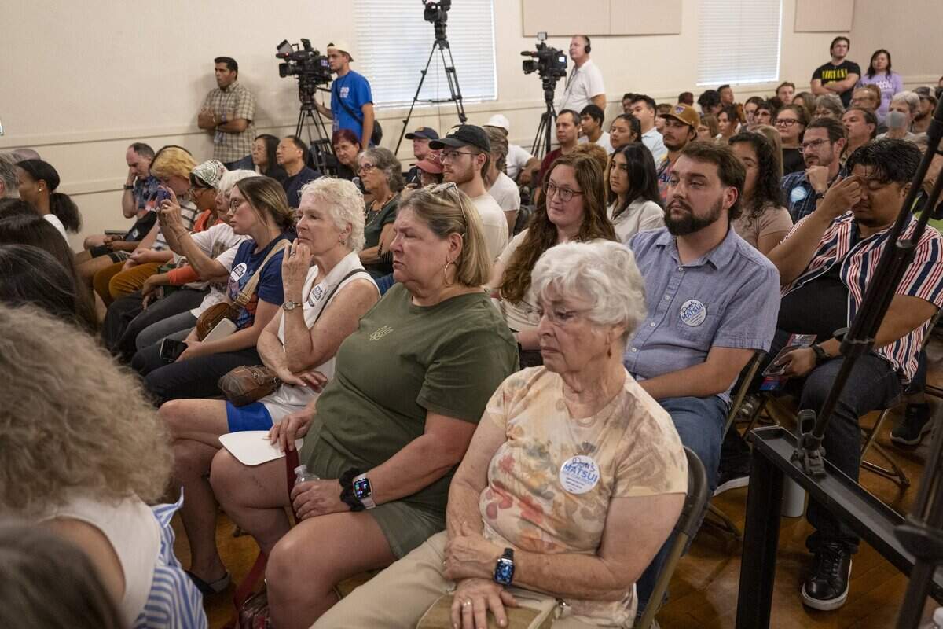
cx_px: 472
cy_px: 314
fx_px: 760
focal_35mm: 29
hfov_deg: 63.7
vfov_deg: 45.0
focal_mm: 29
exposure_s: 1/125
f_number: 3.5
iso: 2000
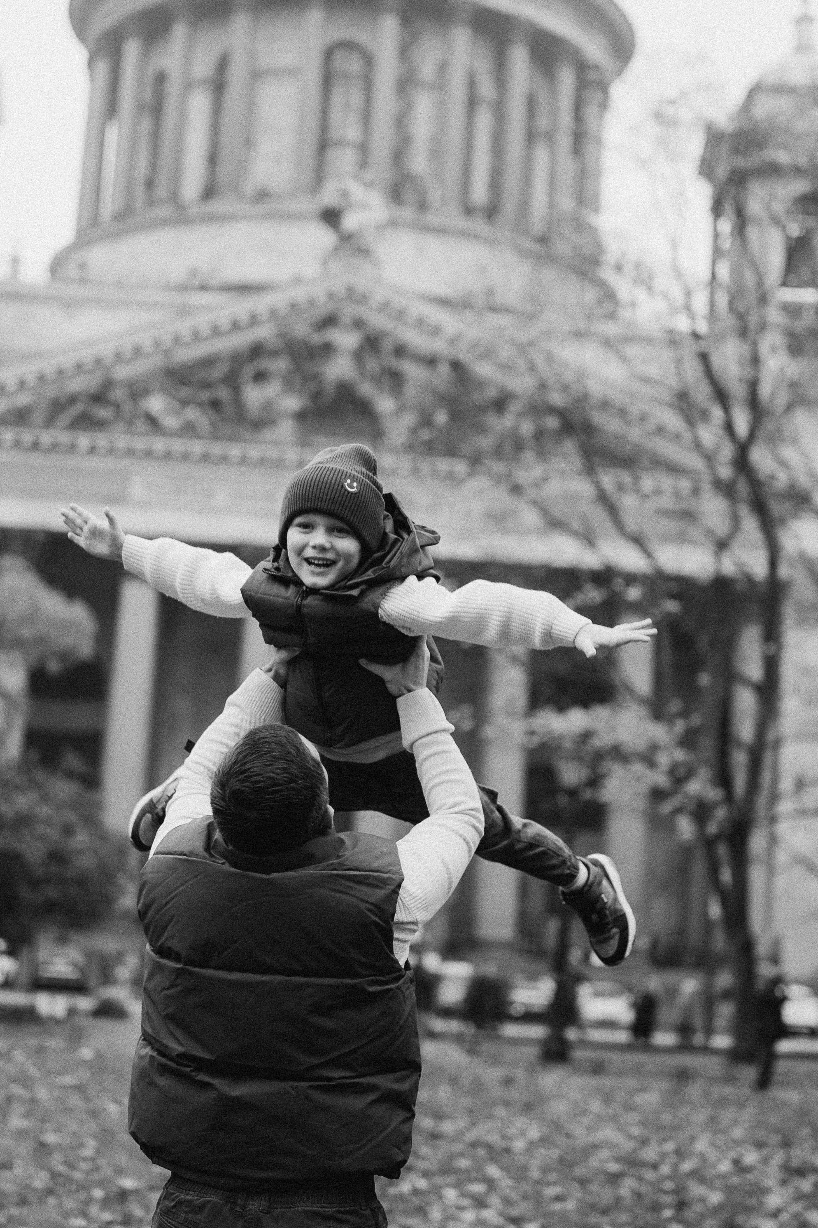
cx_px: 322
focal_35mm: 67
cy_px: 569
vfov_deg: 30.1
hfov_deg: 20.3
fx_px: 2283
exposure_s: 1/640
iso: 100
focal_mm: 35
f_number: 1.2
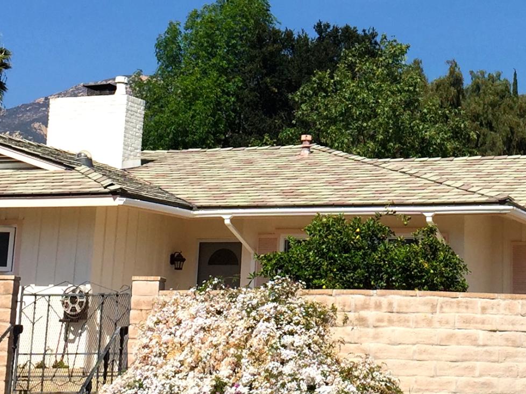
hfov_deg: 21.8
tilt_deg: +15.4
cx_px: 394
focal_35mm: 89
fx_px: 1352
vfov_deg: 16.3
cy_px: 11
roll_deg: -2.7
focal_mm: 4.15
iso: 32
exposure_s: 1/2639
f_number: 2.2
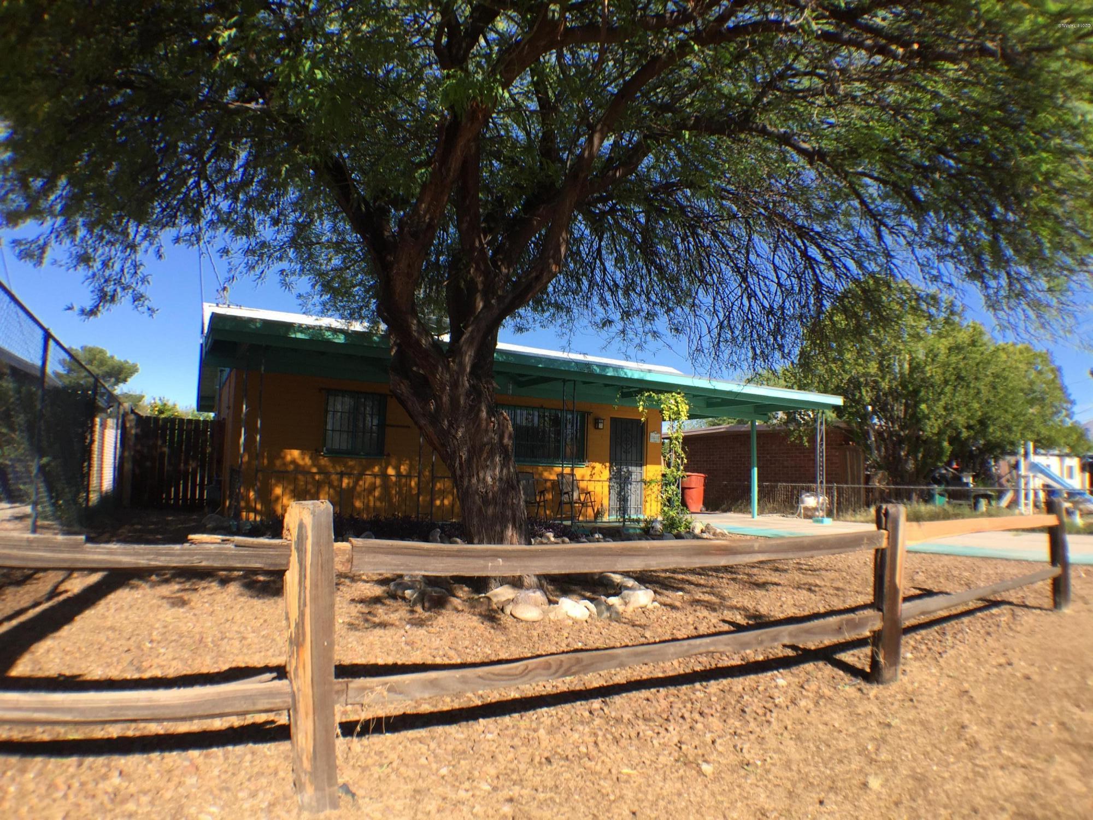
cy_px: 410
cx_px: 546
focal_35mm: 29
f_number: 2.2
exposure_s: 1/942
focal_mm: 4.15
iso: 32
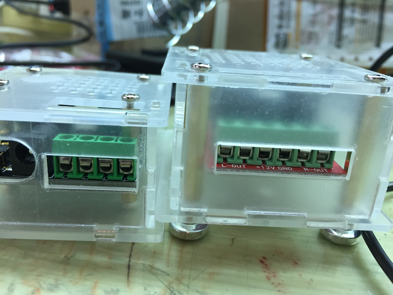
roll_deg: -6.2
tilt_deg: -20.9
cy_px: 148
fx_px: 329
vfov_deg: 48.2
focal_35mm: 29
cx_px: 196
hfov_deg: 61.7
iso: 50
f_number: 2.2
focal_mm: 4.15
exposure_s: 1/30
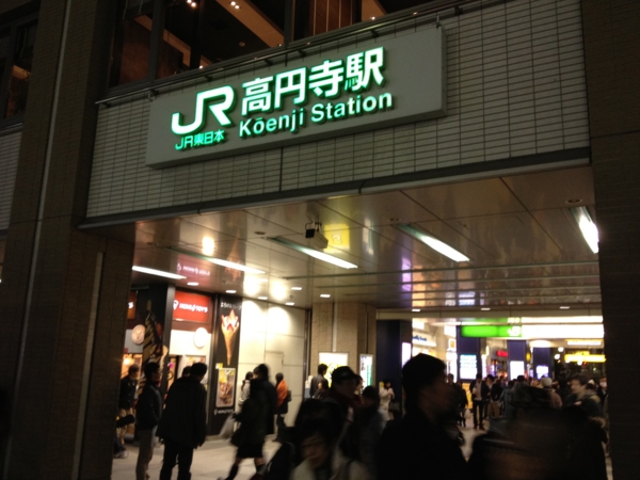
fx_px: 647
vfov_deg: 40.7
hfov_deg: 52.6
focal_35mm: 35
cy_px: 240
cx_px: 320
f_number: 2.4
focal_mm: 4.28
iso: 160
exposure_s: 1/20
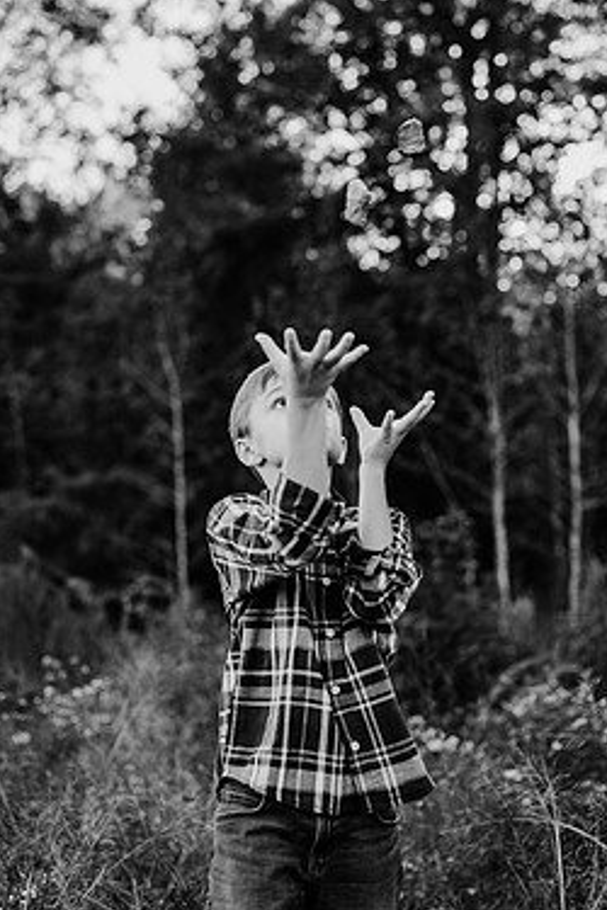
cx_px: 335
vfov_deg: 33.4
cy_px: 413
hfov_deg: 22.6
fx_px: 1517
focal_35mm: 60
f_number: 2.5
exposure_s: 1/1250
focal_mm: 50
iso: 400
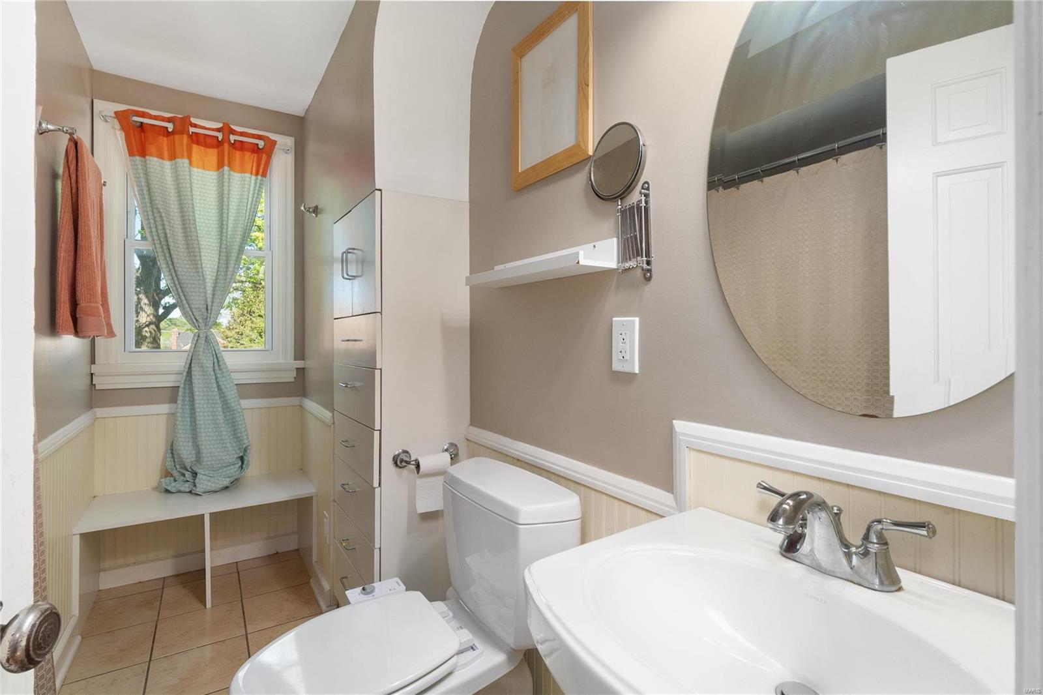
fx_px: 463
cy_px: 348
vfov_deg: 73.7
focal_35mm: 16
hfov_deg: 96.7
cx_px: 522
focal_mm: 8
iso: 400
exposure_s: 1/4
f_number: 8
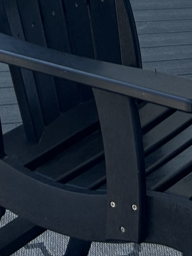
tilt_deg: -4.4
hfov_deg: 10.0
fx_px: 1095
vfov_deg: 11.6
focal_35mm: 148
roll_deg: -1.5
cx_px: 26
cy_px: -298
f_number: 1.5
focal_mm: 5.7
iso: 50
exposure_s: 1/2404
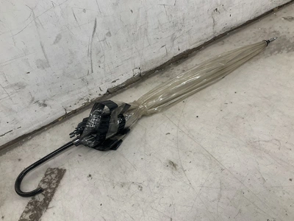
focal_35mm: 29
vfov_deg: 48.2
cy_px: 110
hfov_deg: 61.7
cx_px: 147
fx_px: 246
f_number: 1.8
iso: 32
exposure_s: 1/120
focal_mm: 3
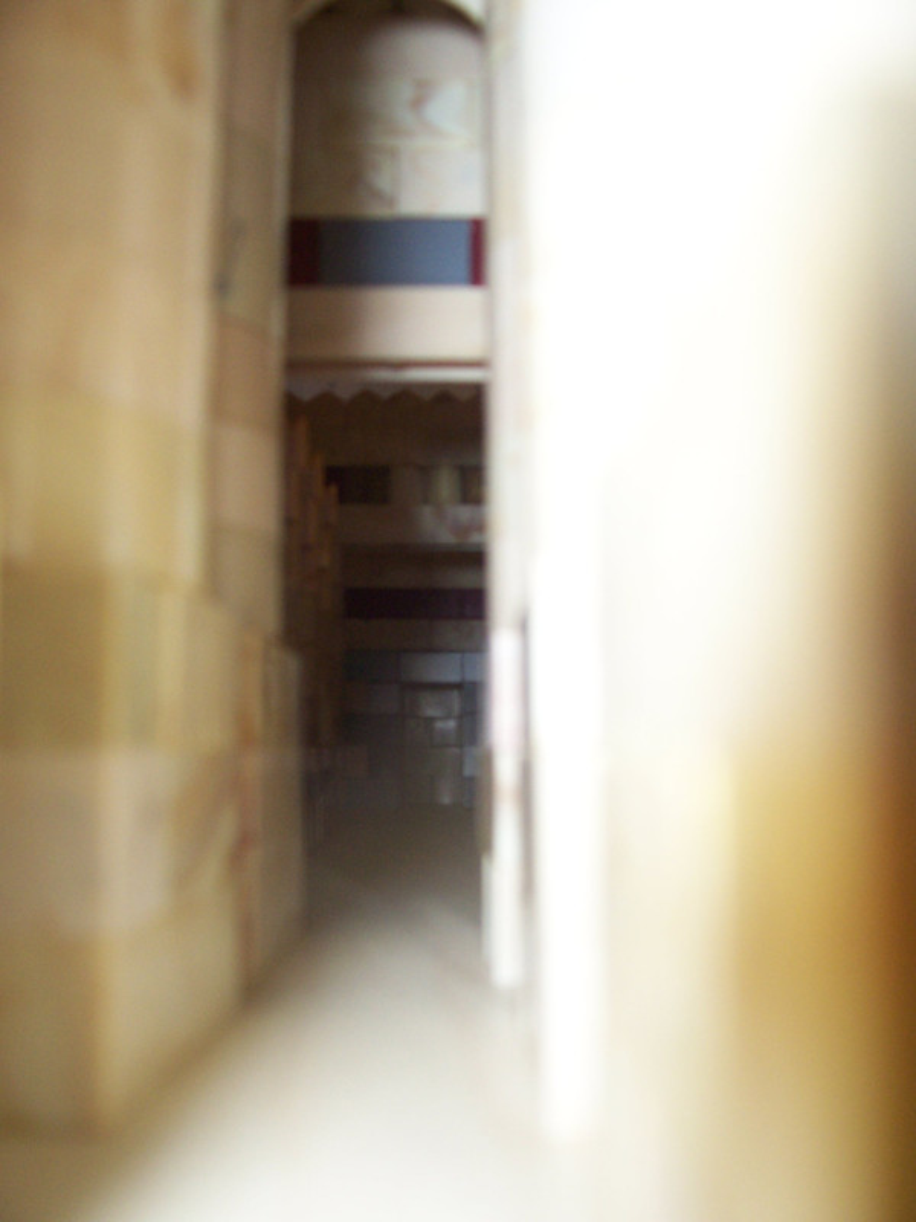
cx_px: 458
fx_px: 1200
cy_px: 611
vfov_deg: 54.0
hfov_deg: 41.8
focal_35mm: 34
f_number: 2.7
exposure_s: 1/60
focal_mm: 5.6
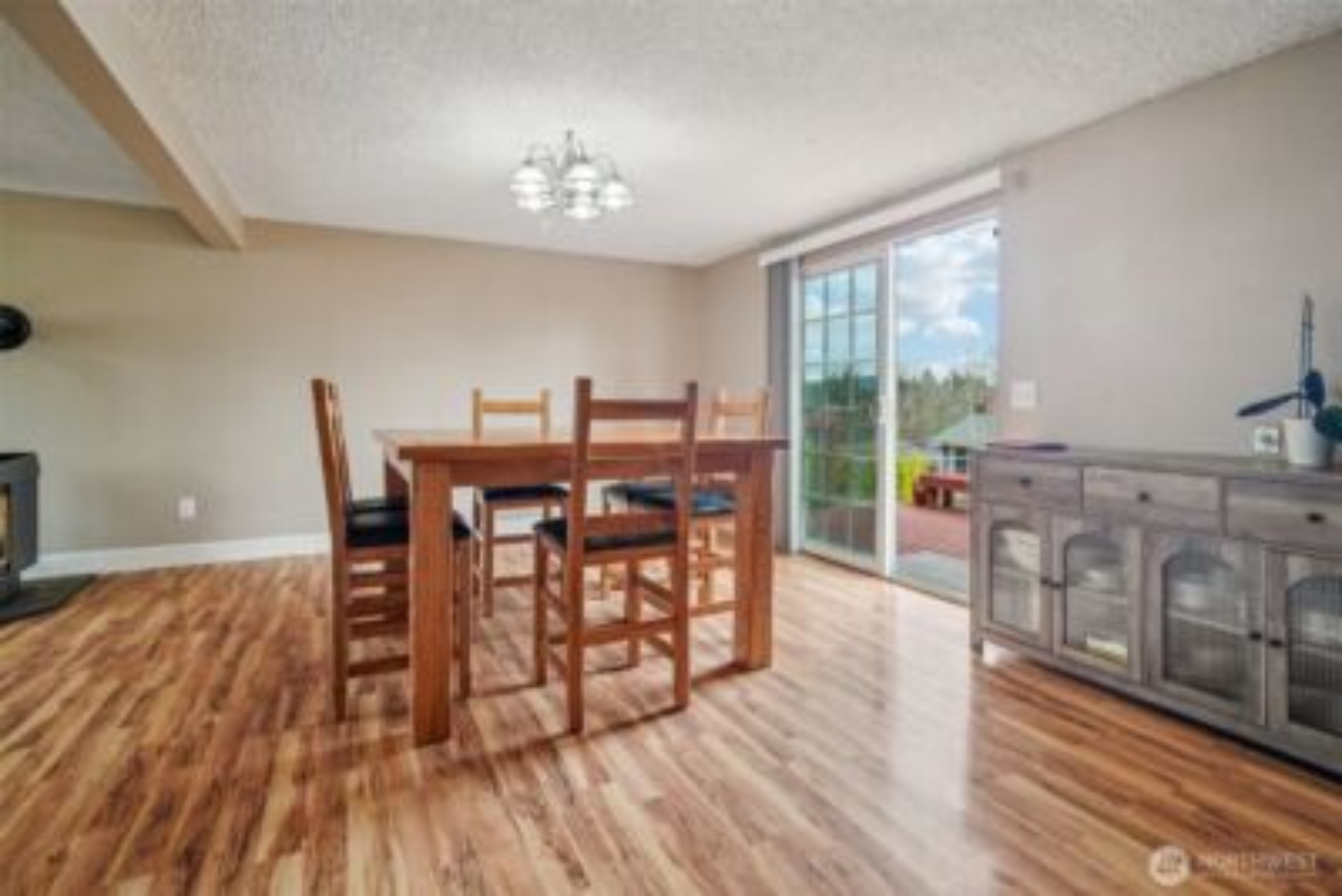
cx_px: 671
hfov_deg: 96.7
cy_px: 448
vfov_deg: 73.8
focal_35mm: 16
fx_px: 597
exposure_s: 1/100
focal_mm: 16
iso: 1600
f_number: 8
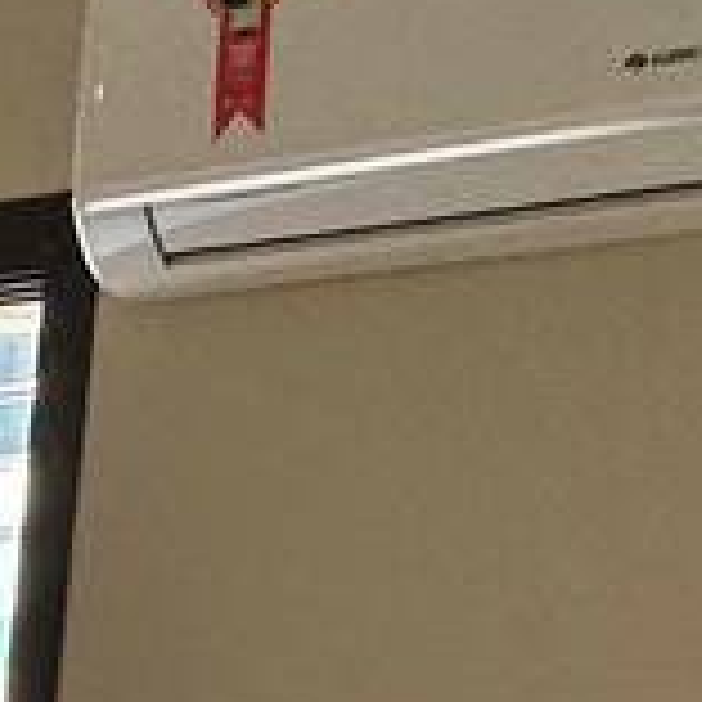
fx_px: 2616
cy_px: 1215
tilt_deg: -6.6
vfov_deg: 13.8
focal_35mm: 114
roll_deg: -2.5
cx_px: -1516
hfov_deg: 10.2
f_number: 2.2
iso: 80
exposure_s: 1/120
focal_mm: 2.22
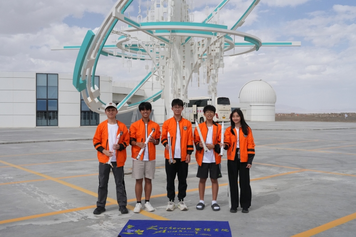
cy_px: 118
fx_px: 376
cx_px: 178
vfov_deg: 35.0
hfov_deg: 50.7
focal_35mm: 38
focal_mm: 38
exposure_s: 1/6400
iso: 2500
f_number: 10
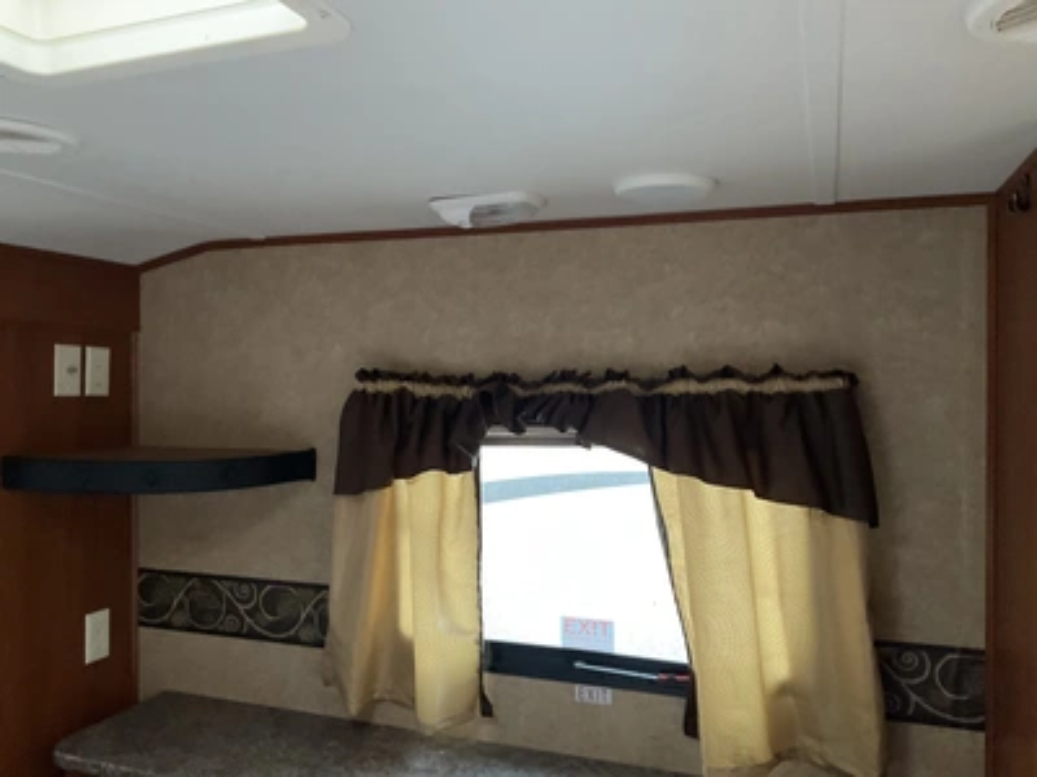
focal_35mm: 29
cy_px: 388
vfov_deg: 48.2
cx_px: 518
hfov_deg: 61.7
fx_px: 869
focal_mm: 3
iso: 320
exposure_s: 1/55
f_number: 1.8
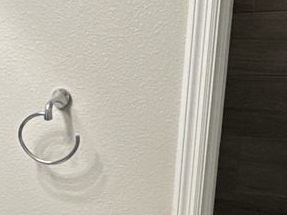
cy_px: 234
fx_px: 646
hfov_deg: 23.2
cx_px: -43
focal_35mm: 78
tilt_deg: -14.8
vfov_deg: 18.2
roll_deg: +0.0
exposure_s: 1/120
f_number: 2.2
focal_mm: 2.22
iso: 160
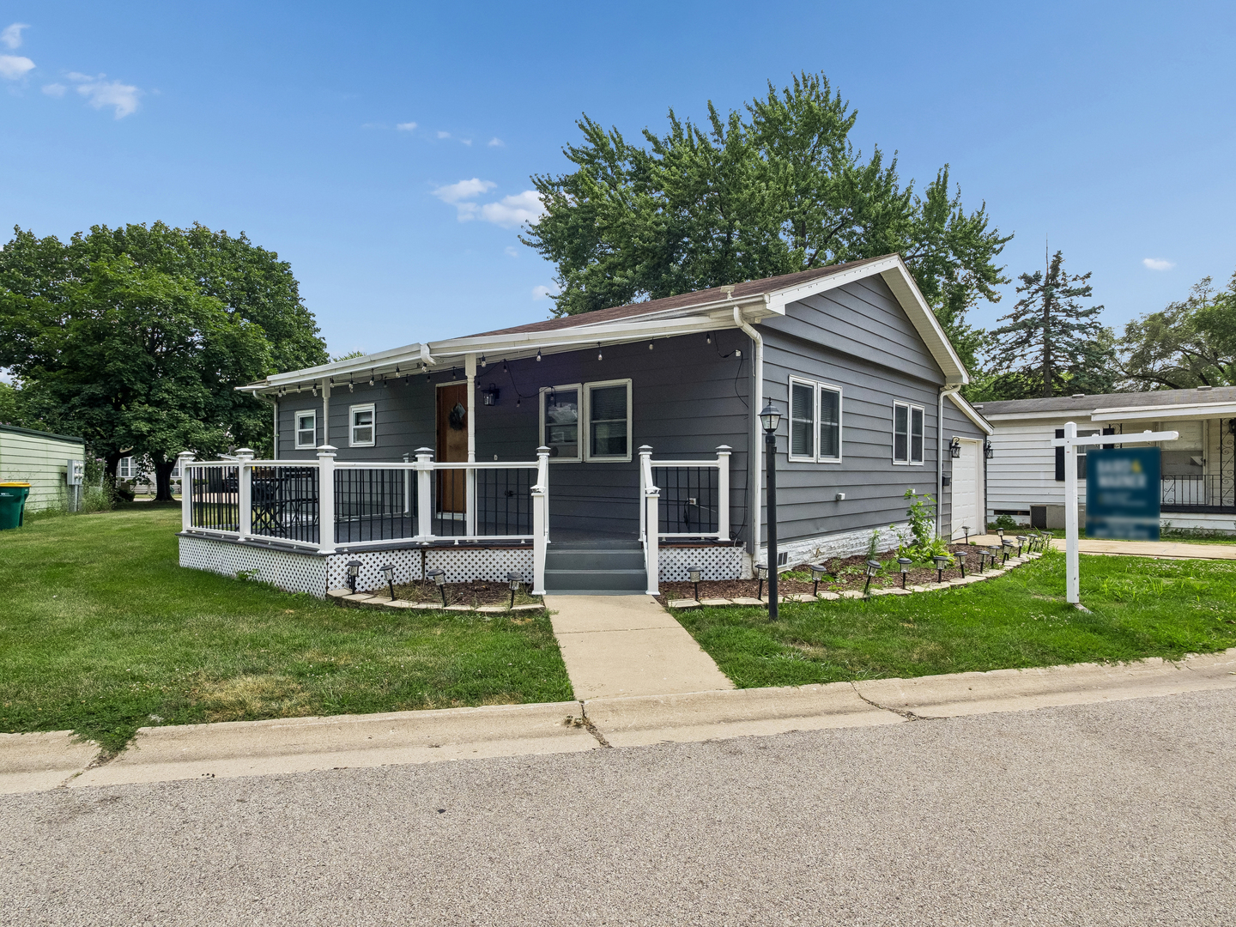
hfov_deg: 81.7
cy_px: 464
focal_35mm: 20
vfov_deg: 66.0
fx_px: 714
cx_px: 618
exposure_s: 1/400
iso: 400
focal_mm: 10
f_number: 8
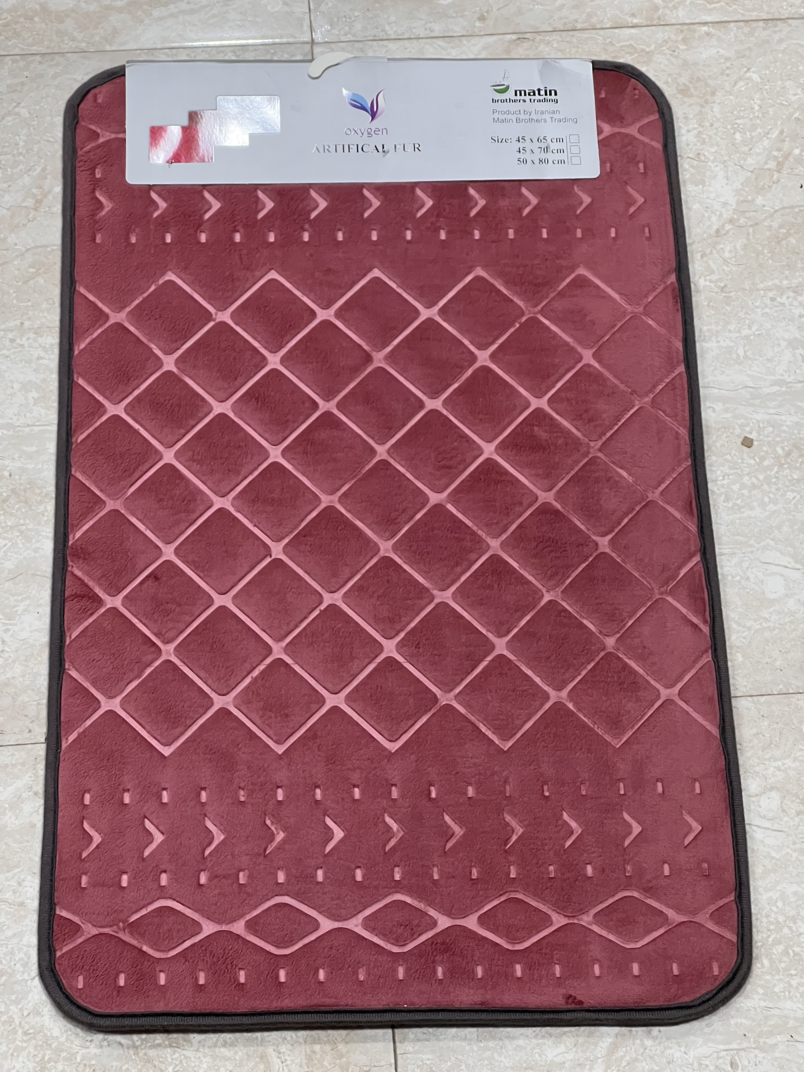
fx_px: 2385
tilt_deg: -65.6
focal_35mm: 77
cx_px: 402
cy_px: 536
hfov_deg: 19.1
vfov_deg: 25.3
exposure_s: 1/60
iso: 640
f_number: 2.8
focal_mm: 9
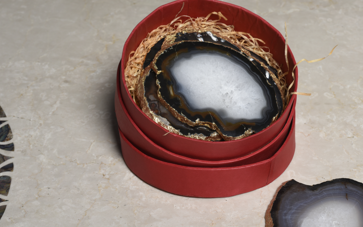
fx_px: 742
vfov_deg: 17.3
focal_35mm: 75
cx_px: 266
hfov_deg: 27.2
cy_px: 161
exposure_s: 1/200
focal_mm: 50
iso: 125
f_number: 10
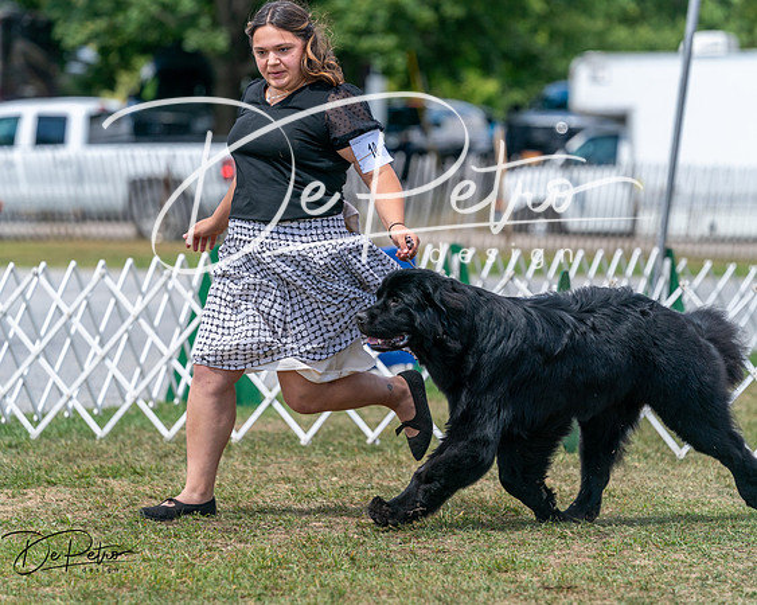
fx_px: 5045
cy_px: 302
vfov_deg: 6.9
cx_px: 378
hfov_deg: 8.6
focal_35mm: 225
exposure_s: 1/1600
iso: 400
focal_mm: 200
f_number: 4.5
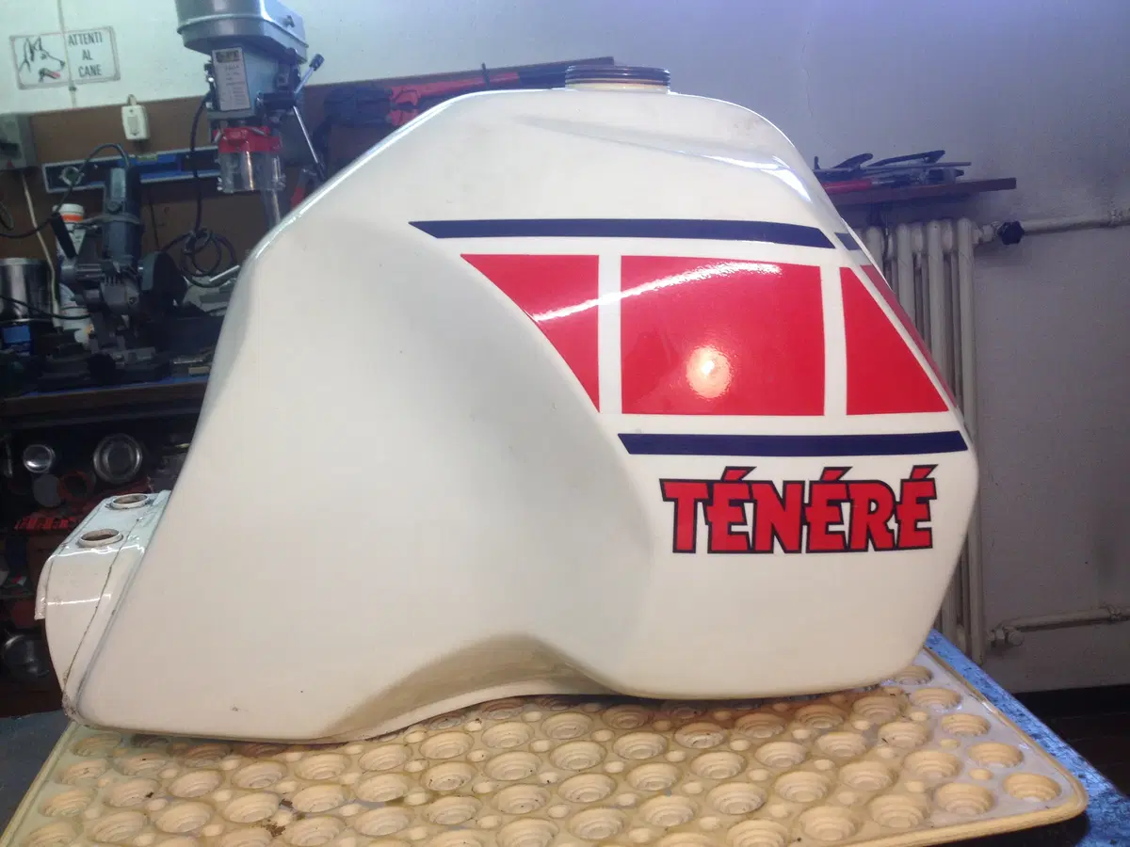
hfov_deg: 52.6
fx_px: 1143
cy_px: 424
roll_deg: +4.0
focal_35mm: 35
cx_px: 565
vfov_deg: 40.7
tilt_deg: -13.6
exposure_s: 1/50
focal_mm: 4.28
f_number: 2.4
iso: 64
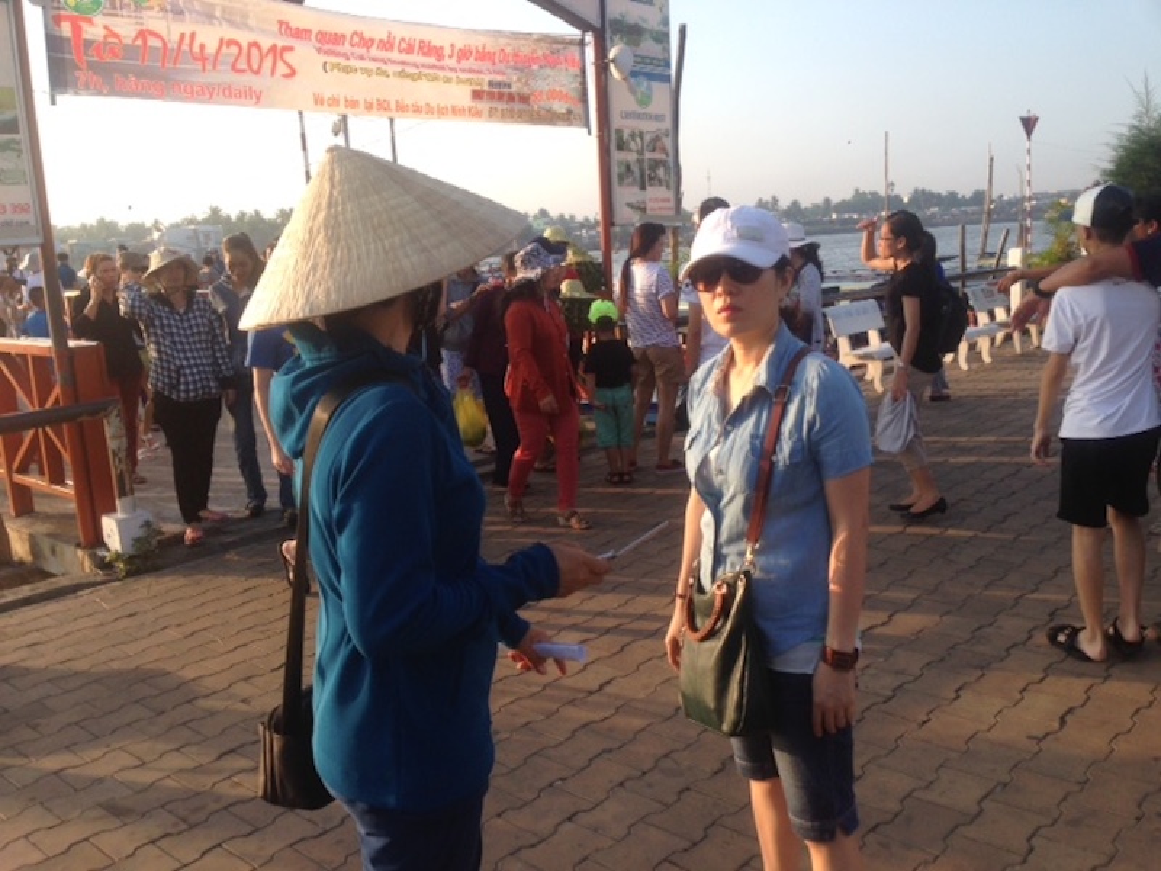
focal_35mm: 33
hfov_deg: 55.4
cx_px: 580
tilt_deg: -10.7
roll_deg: +2.1
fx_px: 1107
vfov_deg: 42.9
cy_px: 436
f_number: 2.4
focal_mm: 4.12
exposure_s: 1/521
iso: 50
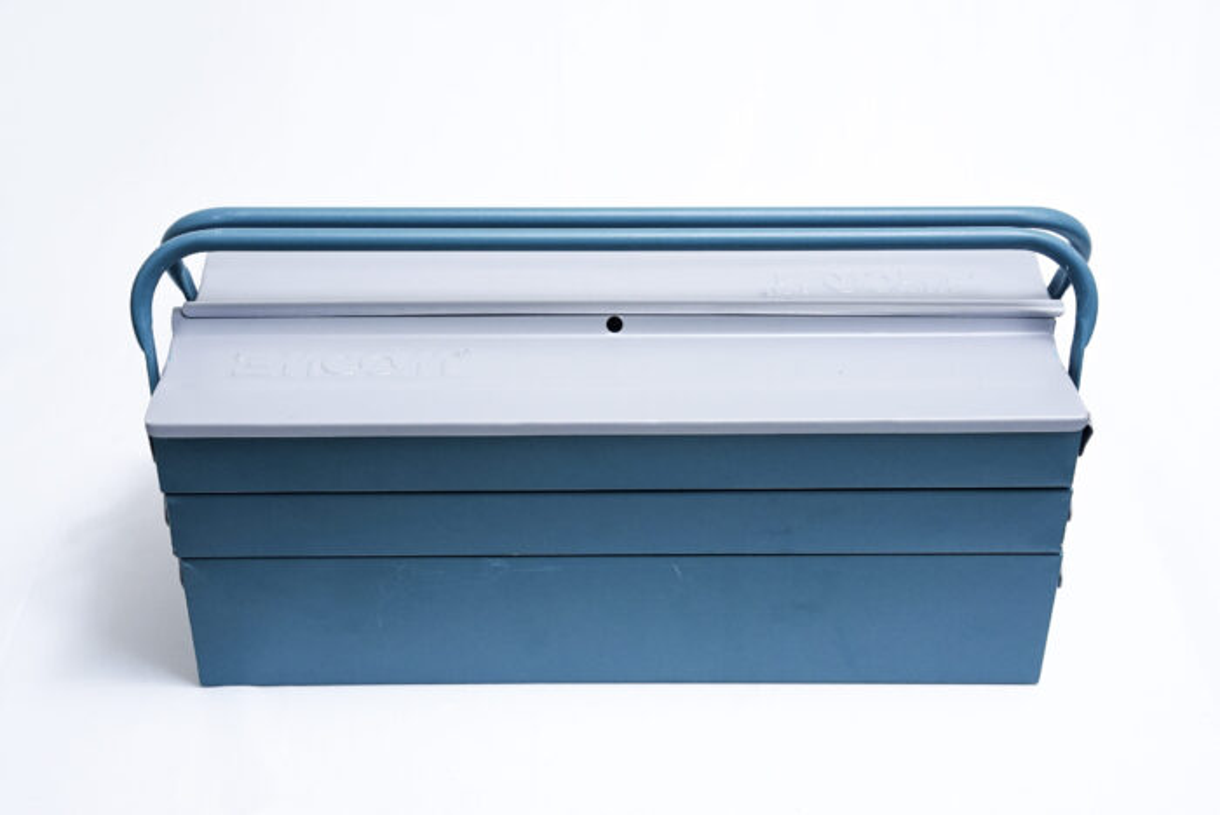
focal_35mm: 54
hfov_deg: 36.8
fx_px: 1831
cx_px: 610
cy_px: 408
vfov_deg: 25.1
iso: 3200
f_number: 8
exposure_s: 1/250
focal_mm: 54
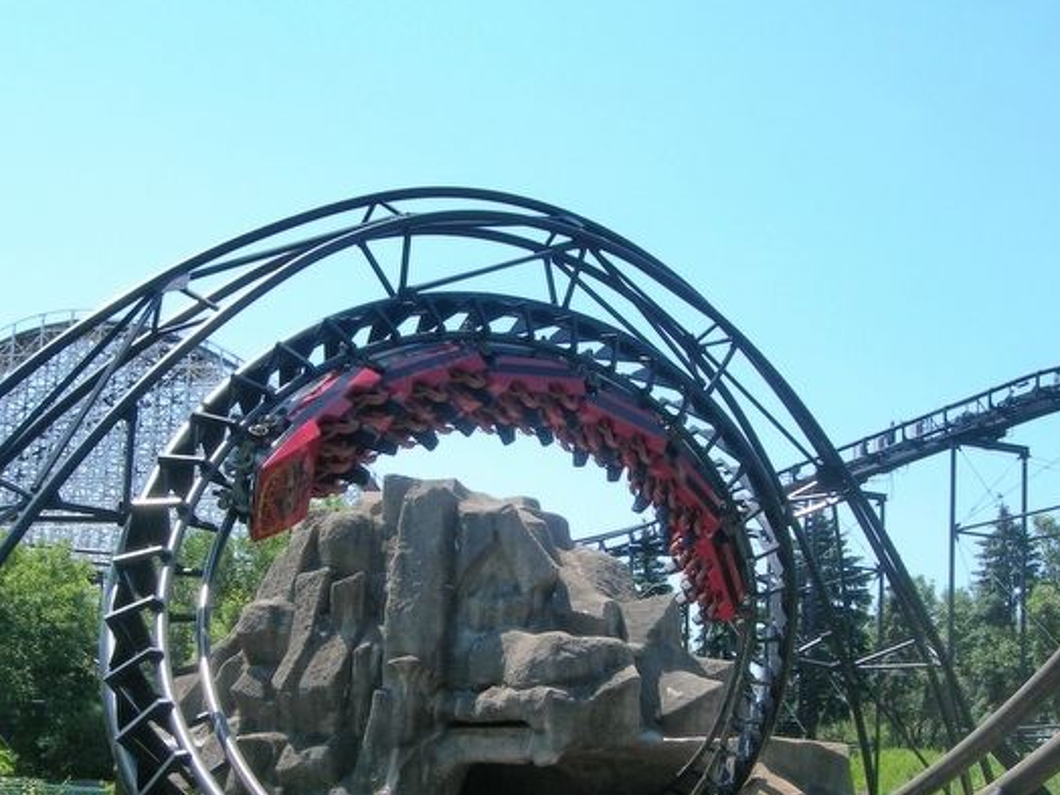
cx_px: 469
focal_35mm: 58
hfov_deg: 33.2
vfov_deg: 25.0
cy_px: 562
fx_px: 1776
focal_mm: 7.8
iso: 50
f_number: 4.8
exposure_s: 1/305
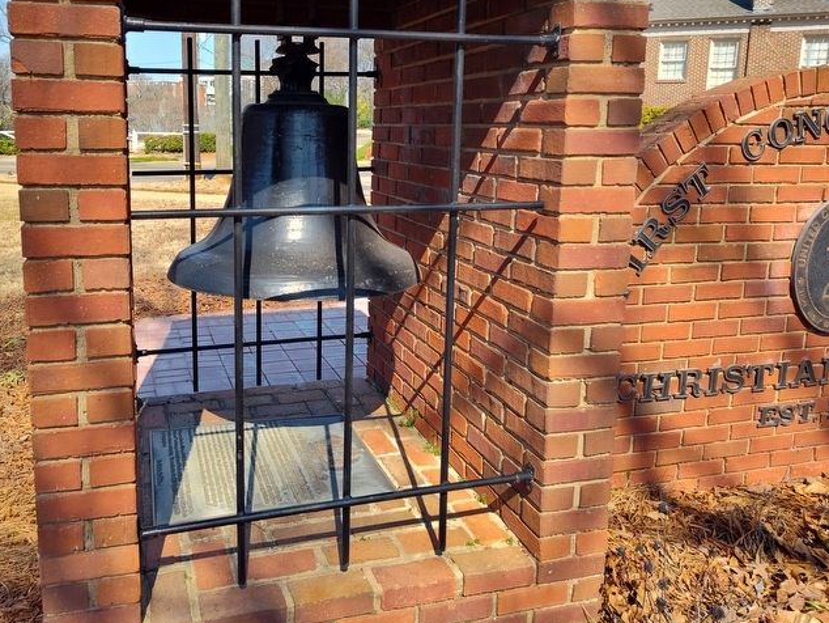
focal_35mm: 29
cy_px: 237
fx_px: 695
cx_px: 320
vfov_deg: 47.9
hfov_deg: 61.0
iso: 100
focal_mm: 5.56
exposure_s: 1/968
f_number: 1.8
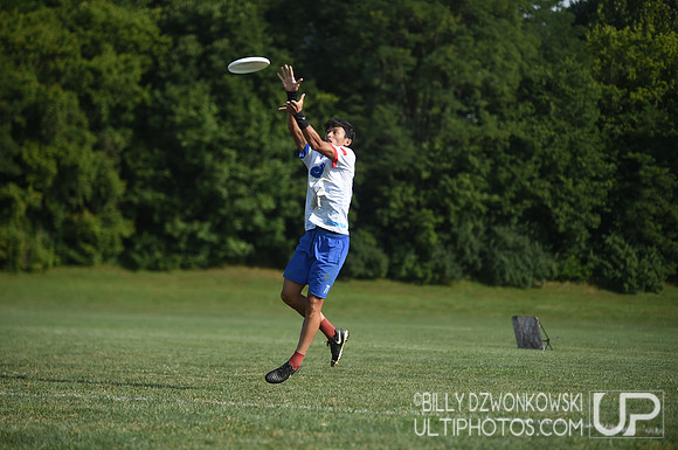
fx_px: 2633
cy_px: 225
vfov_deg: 9.8
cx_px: 339
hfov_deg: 14.7
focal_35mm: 140
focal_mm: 140
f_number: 3.2
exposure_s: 1/1600
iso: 100
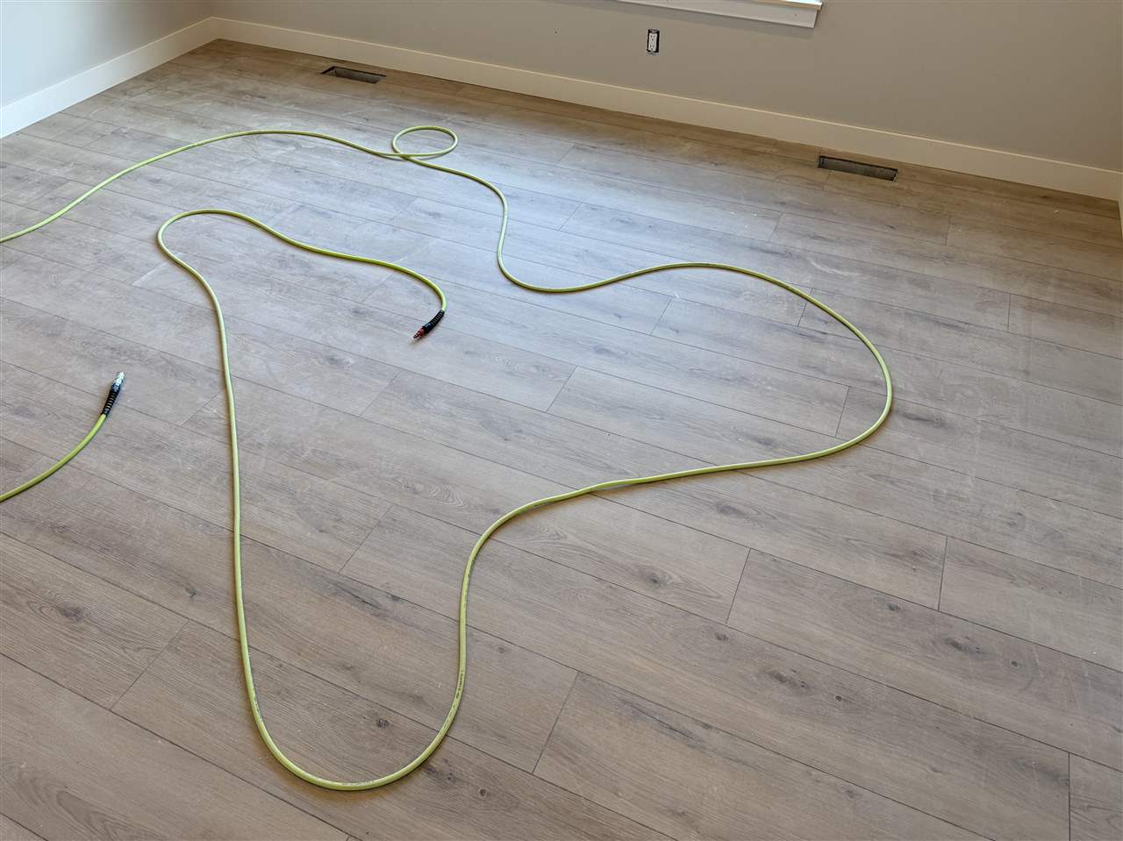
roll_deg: -0.5
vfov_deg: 56.8
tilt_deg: -43.4
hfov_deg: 71.6
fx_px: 778
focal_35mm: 24
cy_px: 420
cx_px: 562
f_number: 1.78
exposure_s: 1/132
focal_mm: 6.76
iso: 125
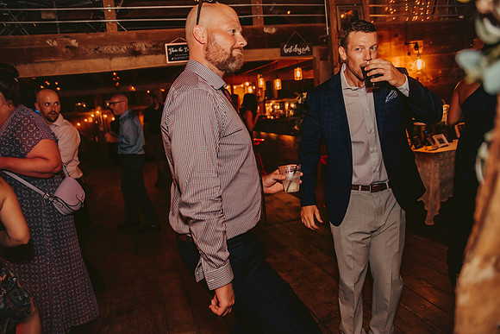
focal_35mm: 28
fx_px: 389
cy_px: 167
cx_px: 250
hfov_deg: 65.5
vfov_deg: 46.4
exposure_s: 1/125
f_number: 2.8
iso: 1250
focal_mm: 28
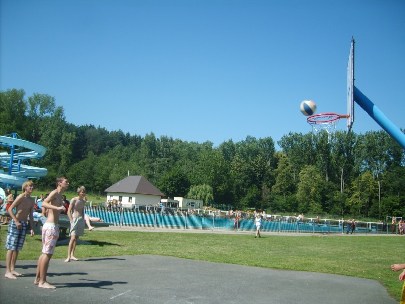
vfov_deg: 40.7
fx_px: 409
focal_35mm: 35
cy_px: 152
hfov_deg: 52.6
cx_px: 202
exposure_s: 1/180
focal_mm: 5.8
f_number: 7.1
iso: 50
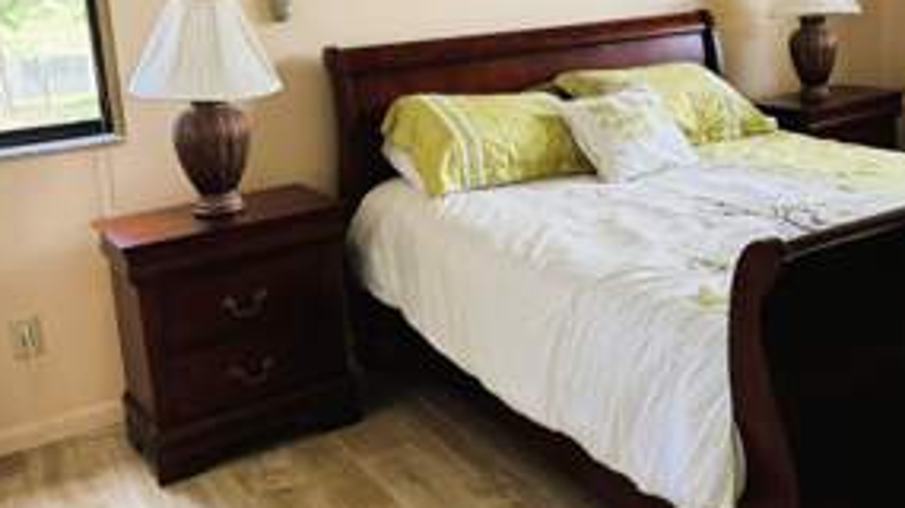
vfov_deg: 26.6
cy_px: 103
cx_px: 648
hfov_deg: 45.2
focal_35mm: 44
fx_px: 1055
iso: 160
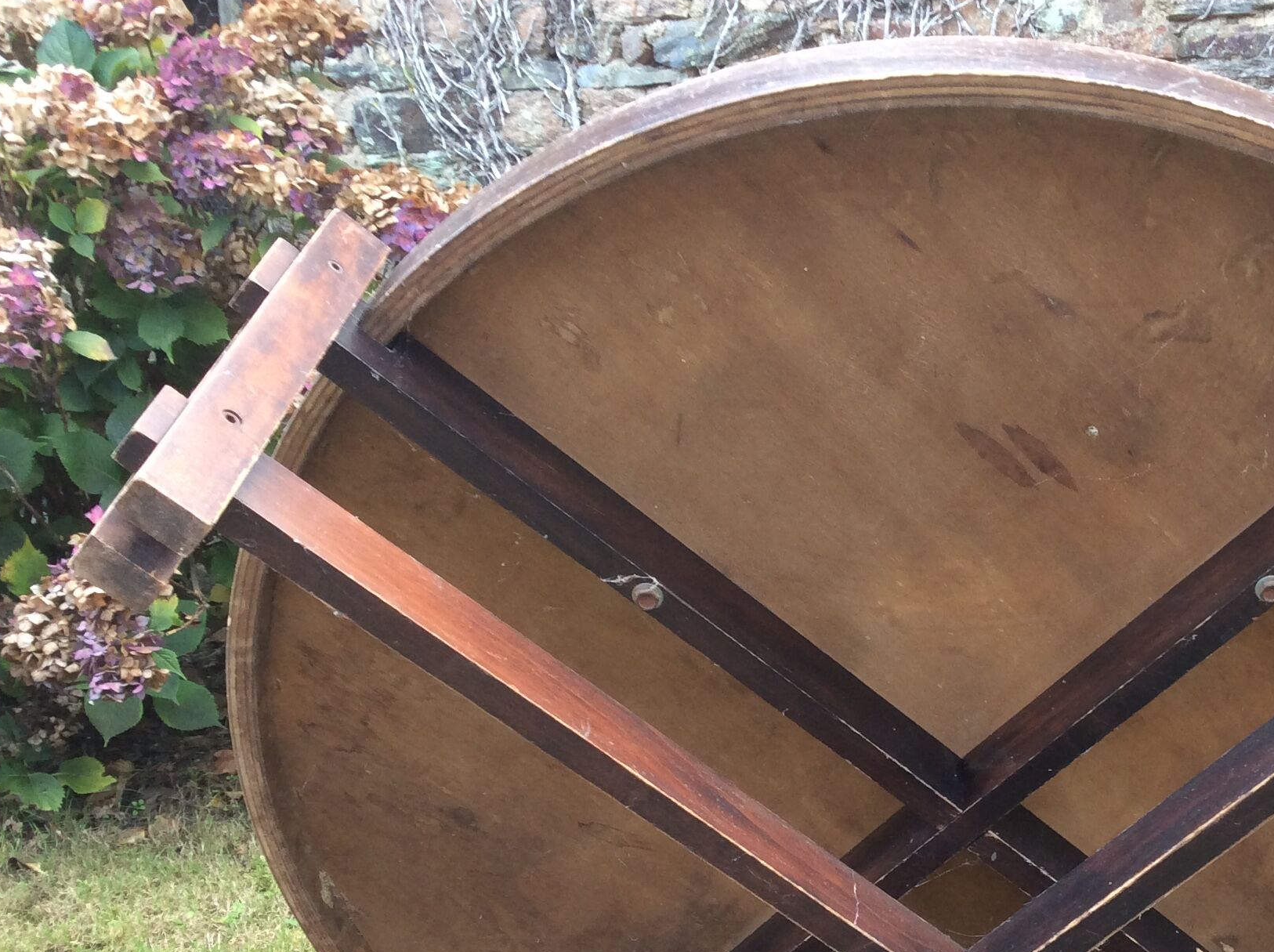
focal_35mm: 51
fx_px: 1875
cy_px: 755
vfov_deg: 27.9
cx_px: 967
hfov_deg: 36.6
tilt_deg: -17.4
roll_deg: +1.8
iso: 40
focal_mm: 3.3
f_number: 2.4
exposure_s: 1/33
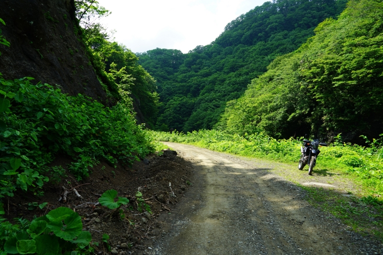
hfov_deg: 73.7
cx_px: 192
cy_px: 128
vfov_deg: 53.2
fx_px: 255
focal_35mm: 24
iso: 100
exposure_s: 1/90
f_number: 8
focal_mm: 24
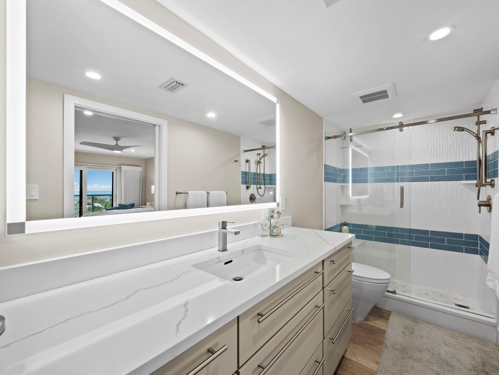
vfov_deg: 85.7
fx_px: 202
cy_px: 188
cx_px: 250
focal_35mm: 14
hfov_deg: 102.0
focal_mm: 7
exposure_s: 1/6
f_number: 10
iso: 320
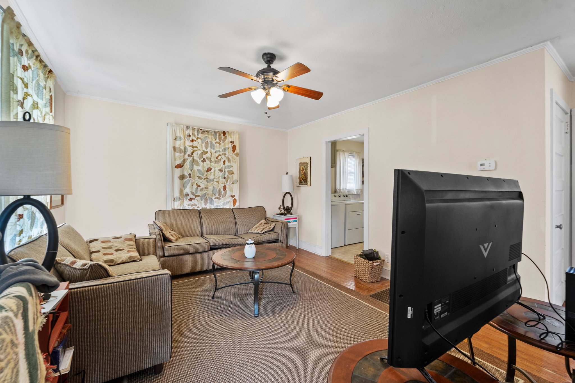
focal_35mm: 14
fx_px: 224
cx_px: 288
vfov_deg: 81.2
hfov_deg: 104.3
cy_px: 192
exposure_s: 1/2.5
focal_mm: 14
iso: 400
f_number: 8
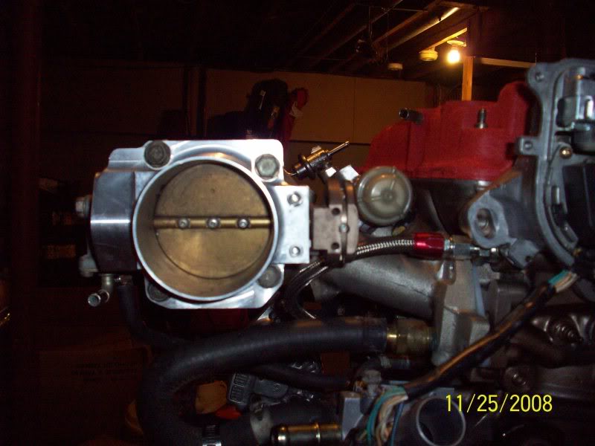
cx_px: 298
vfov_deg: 38.7
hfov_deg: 50.1
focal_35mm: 37
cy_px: 223
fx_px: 636
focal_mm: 6.2
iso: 200
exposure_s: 1/64
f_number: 2.8
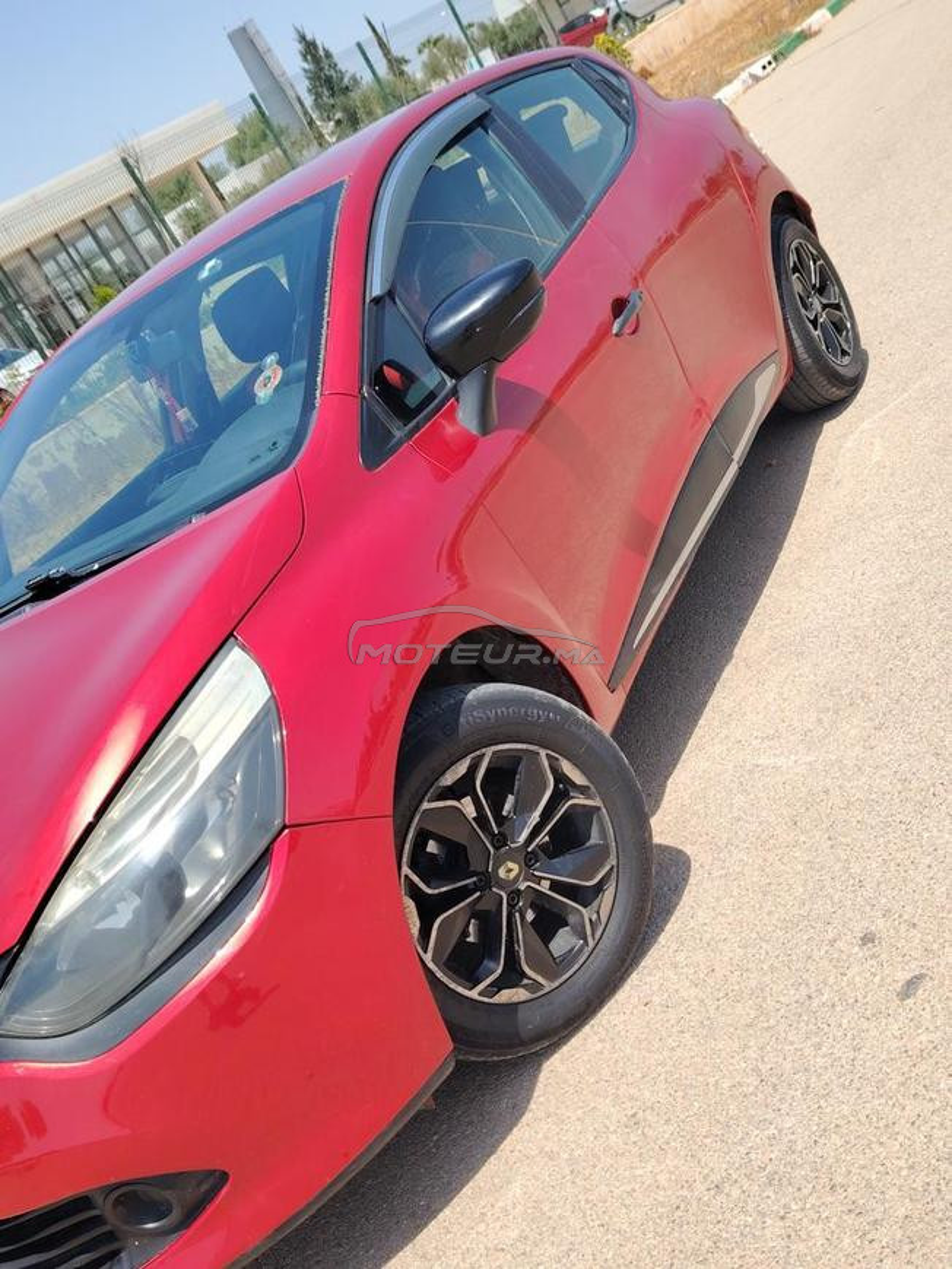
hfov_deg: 39.7
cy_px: 634
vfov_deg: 51.3
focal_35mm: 36
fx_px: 1320
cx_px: 476
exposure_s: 1/649
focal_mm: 5.25
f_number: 1.75
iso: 100
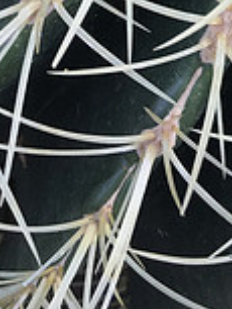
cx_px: 348
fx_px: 982
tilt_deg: -68.3
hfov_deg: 12.8
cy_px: -271
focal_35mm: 110
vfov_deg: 15.1
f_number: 2.2
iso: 25
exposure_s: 1/120
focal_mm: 4.15
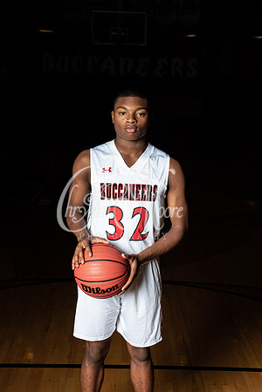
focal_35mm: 60
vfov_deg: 33.4
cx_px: 131
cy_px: 196
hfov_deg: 22.6
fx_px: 655
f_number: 14
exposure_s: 1/200
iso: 320
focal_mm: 60
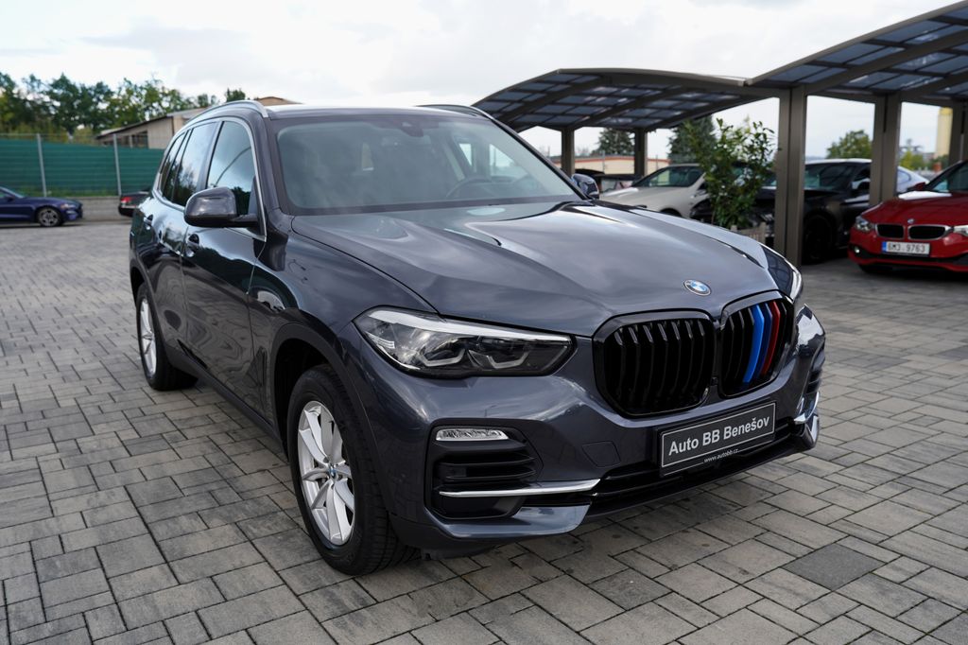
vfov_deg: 44.9
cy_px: 322
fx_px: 779
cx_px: 484
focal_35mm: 29
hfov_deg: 63.7
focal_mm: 29
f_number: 4
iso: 100
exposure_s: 1/60
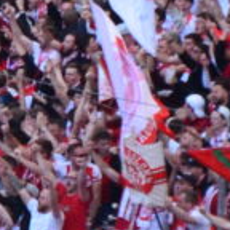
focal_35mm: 931
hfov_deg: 1.9
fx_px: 6999
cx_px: -192
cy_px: 192
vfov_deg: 1.9
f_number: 5.3
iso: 400
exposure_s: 1/320
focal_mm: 66
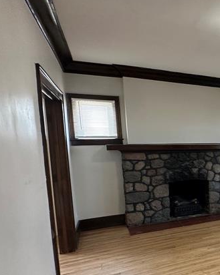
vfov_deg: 52.3
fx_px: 277
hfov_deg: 31.5
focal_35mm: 34
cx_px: 296
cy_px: 174
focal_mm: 2.22
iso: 160
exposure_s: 1/60
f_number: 2.2
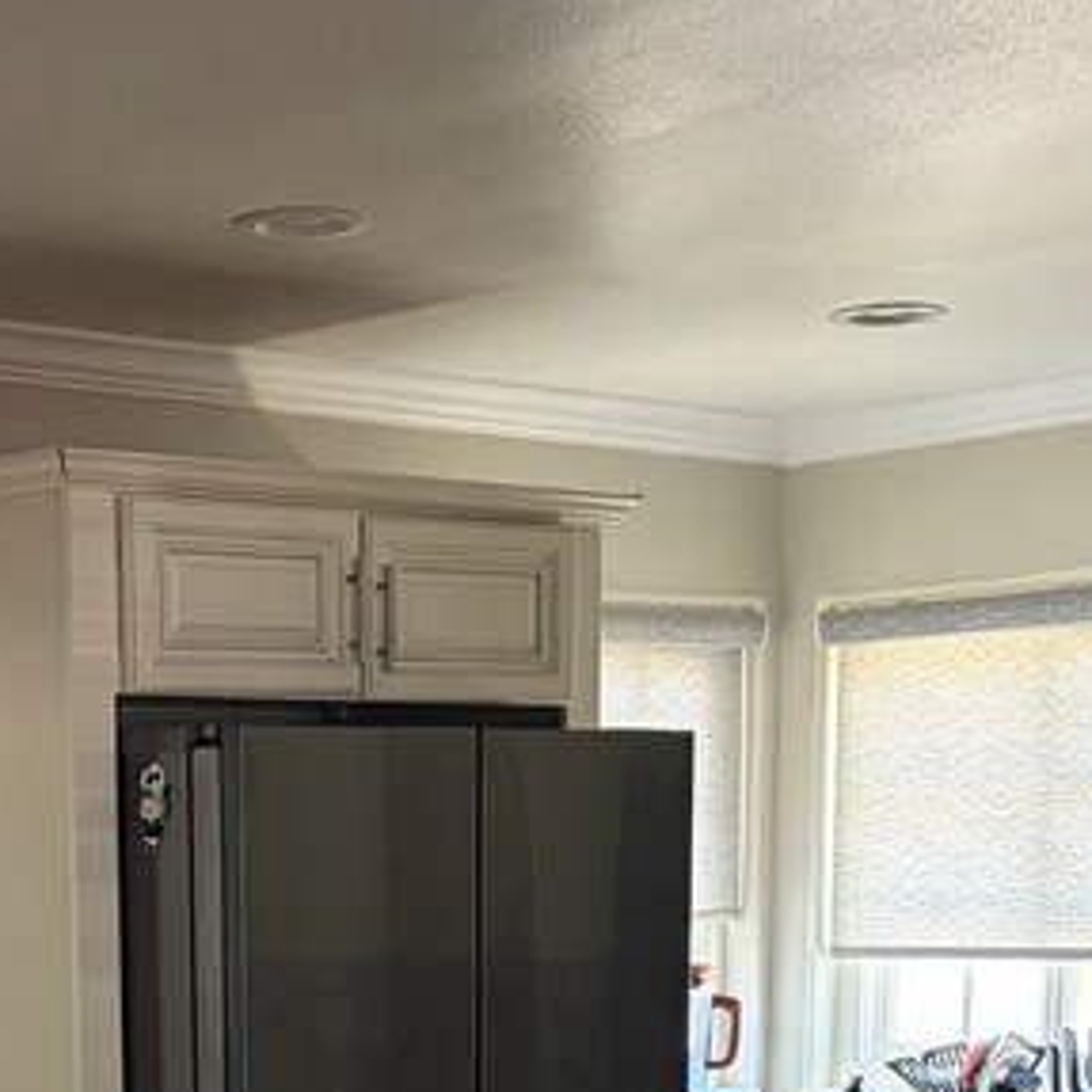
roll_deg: +1.1
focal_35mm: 82
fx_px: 2927
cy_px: 1332
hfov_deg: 20.9
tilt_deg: -8.6
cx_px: 224
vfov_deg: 19.8
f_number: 1.6
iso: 250
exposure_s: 1/60
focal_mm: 5.96
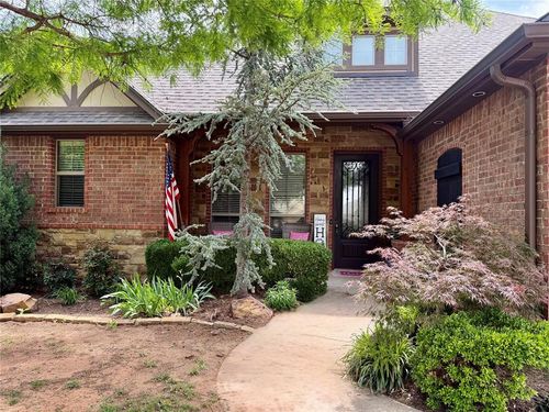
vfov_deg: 56.8
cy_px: 206
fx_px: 381
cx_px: 274
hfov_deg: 71.6
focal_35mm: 24
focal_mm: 6.76
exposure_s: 1/514
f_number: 1.78
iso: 80
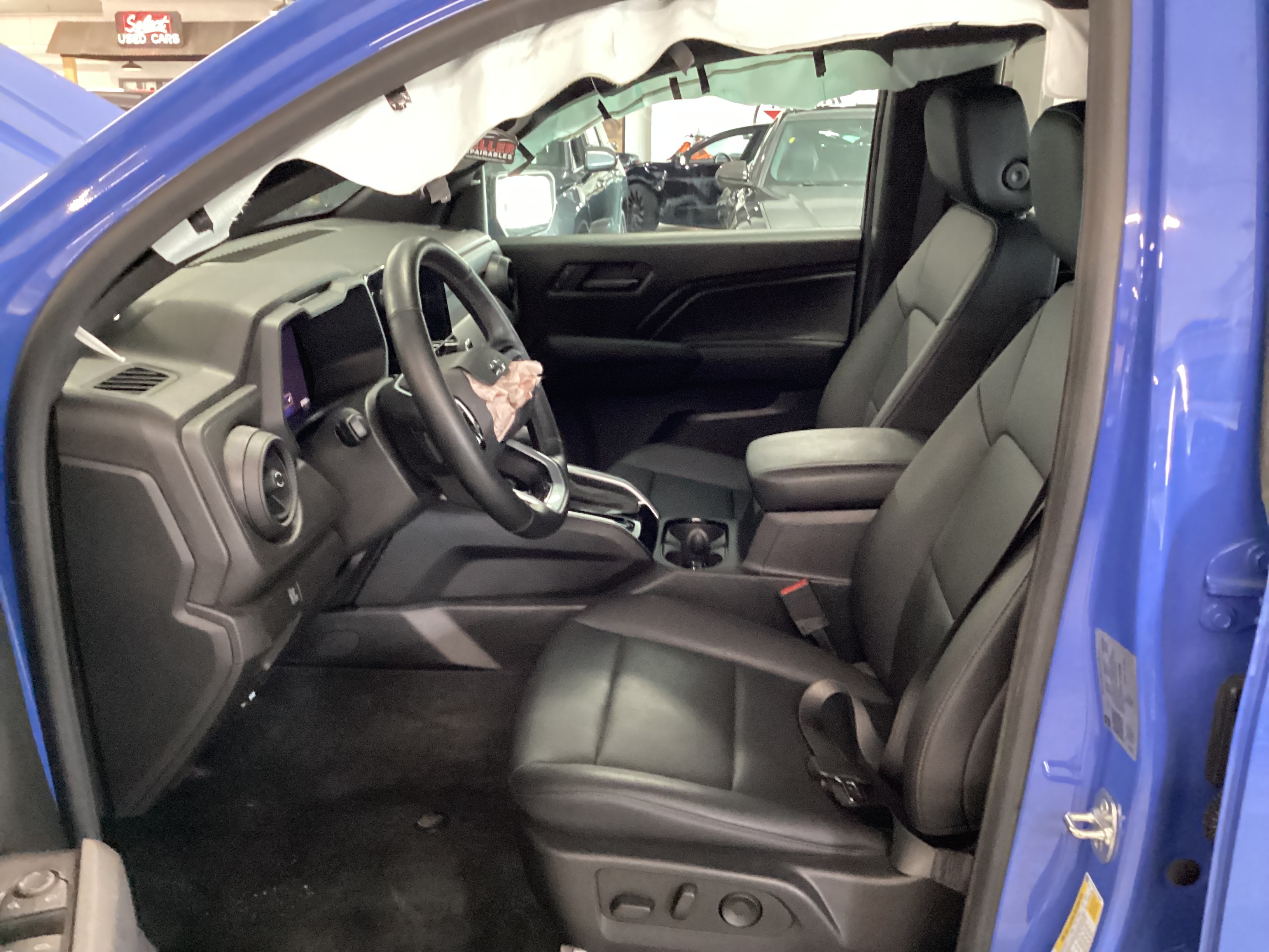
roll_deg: -0.8
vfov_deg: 45.4
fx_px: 1136
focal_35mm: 31
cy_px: 476
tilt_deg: -20.6
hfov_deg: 58.4
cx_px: 634
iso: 640
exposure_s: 1/24
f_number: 2.4
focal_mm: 3.3
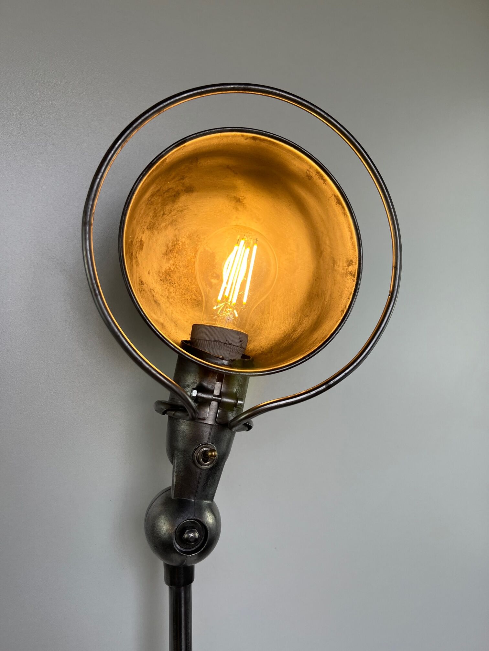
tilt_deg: -2.4
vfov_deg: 67.3
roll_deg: -3.6
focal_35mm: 26
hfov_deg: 53.1
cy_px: 326
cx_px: 244
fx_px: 490
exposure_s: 1/775
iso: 50
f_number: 1.5
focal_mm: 5.7
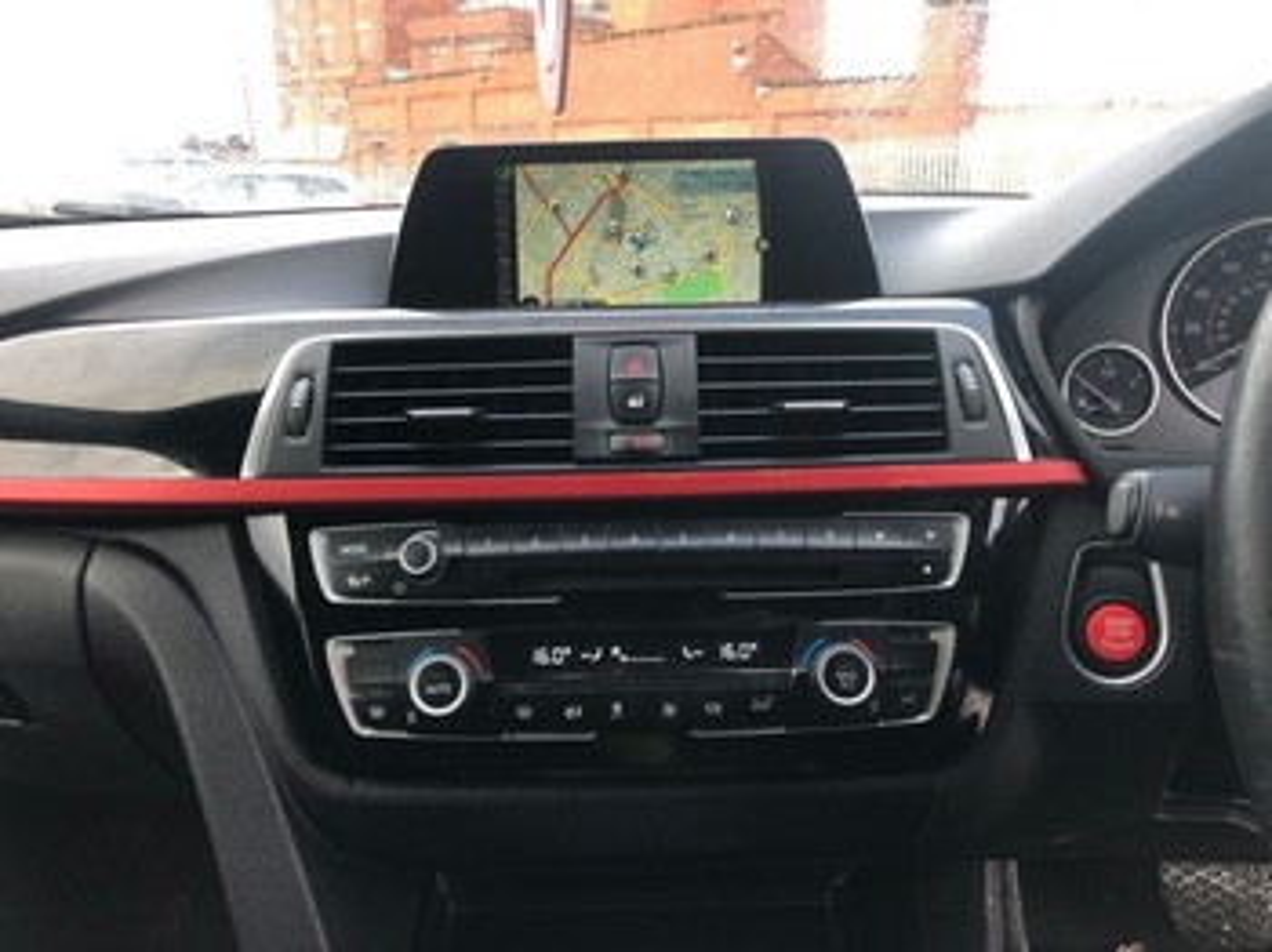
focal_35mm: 28
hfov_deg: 63.5
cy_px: 476
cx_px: 636
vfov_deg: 49.7
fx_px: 1028
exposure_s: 1/64
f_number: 1.8
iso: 40
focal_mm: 4
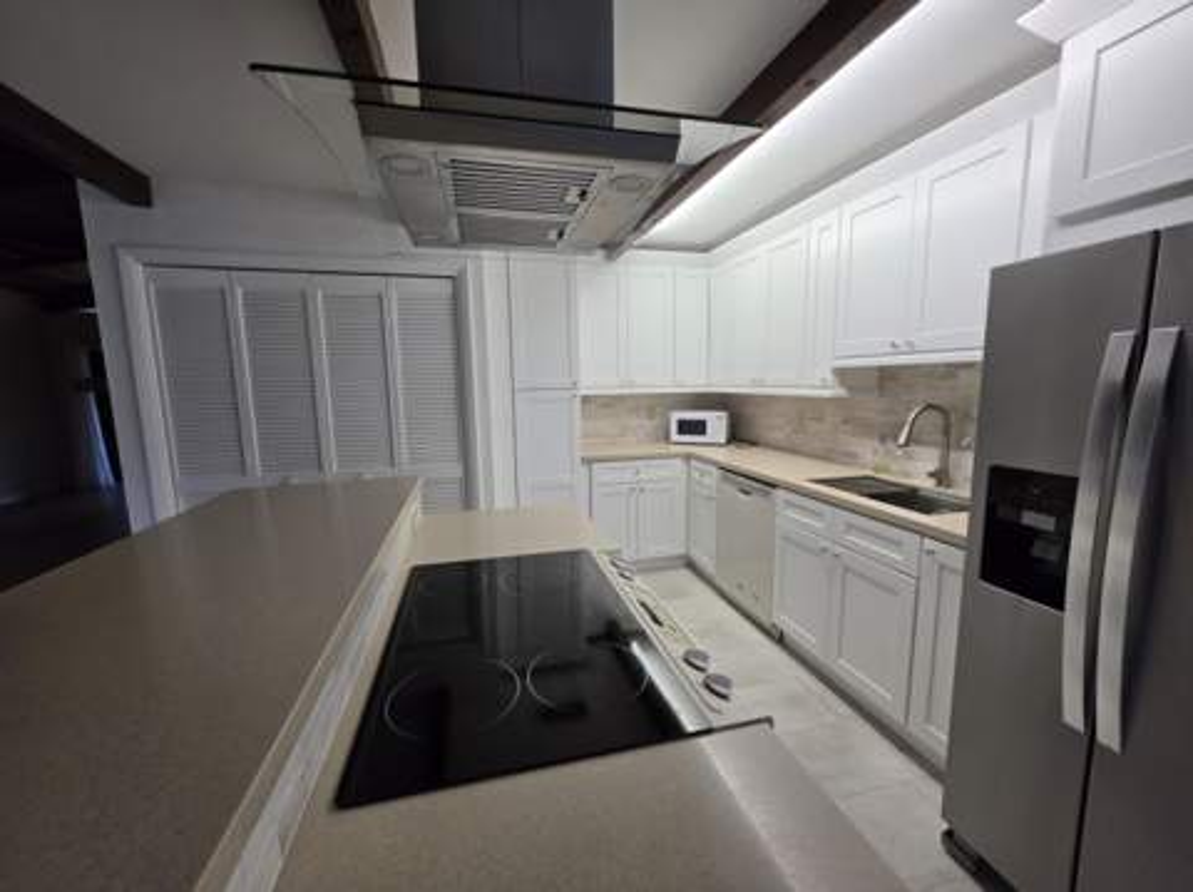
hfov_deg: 106.2
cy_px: 446
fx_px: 448
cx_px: 596
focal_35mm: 13
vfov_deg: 89.8
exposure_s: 1/120
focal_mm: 2.2
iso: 32
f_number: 1.9
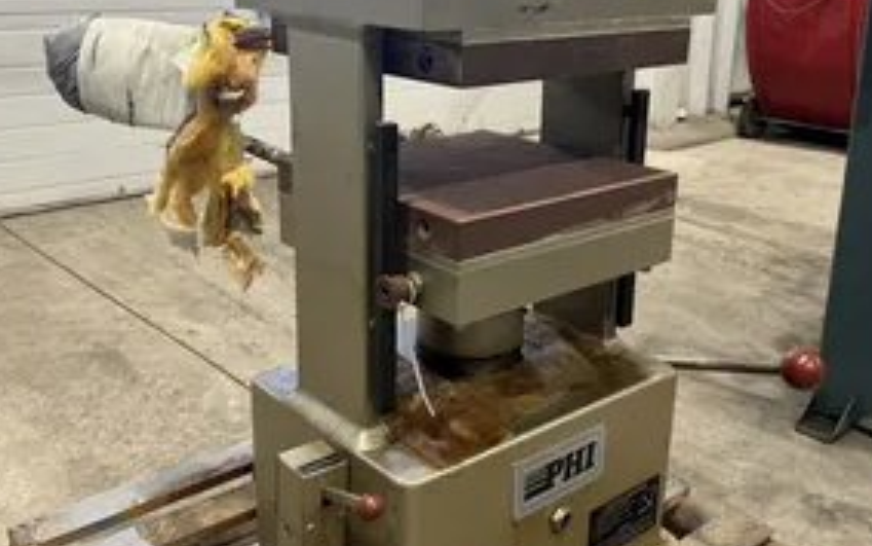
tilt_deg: -16.6
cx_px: 444
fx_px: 927
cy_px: 222
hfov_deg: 50.4
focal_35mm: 39
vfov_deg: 32.7
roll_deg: -0.7
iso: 125
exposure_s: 1/121
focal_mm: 5.7
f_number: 1.5
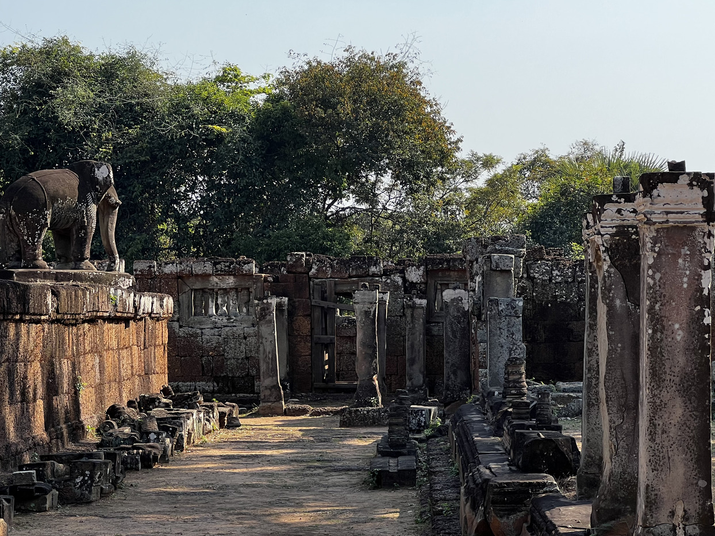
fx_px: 2045
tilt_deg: +0.1
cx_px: 271
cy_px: 326
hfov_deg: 19.8
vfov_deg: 14.9
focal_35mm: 99
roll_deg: +0.9
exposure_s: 1/467
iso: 32
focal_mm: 9
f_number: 2.8
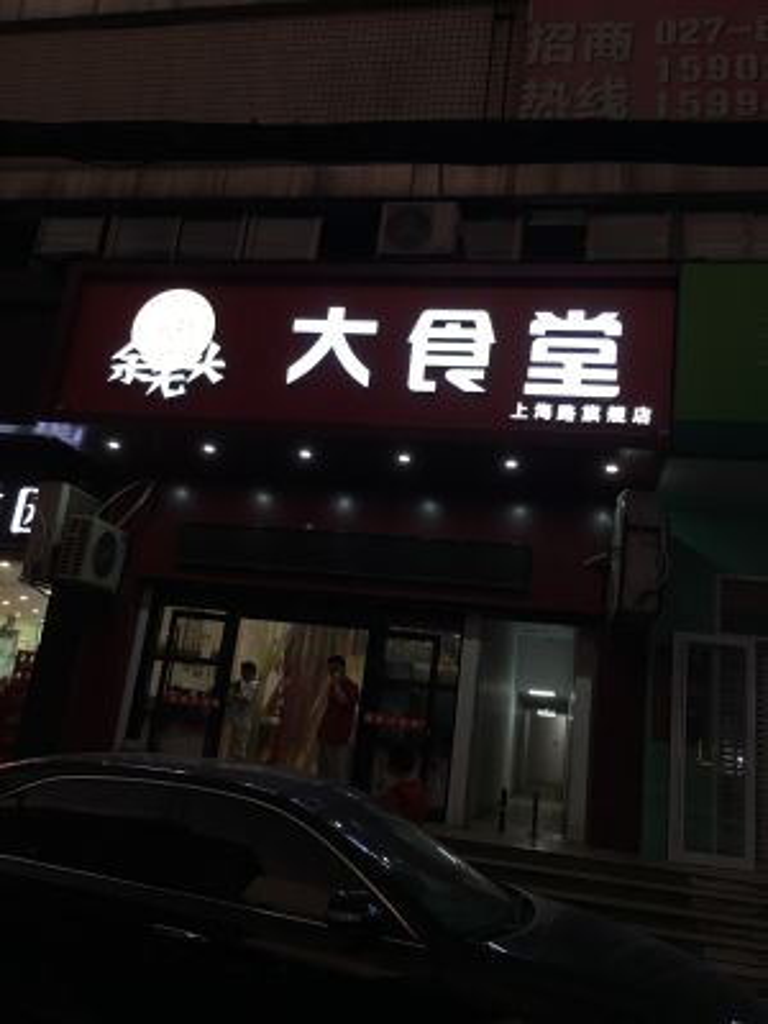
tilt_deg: +15.9
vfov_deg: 61.7
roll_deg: -6.2
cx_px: 384
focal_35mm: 29
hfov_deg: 48.2
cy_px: 512
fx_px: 858
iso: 50
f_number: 2.2
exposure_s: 1/33
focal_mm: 4.15
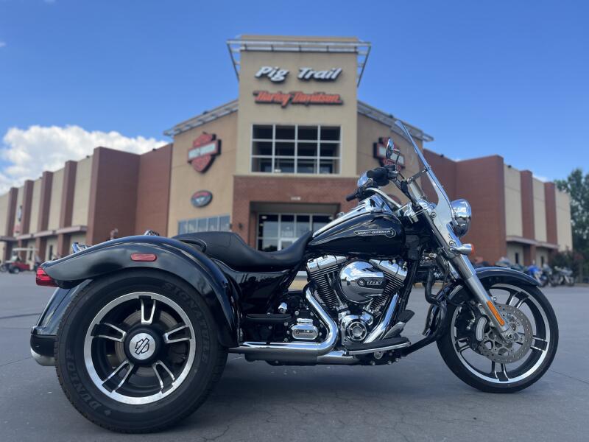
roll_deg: -1.3
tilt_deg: +7.0
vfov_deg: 53.1
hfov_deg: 67.3
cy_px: 221
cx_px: 294
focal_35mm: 26
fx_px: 442
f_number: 1.6
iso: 50
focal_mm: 5.1
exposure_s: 1/1441
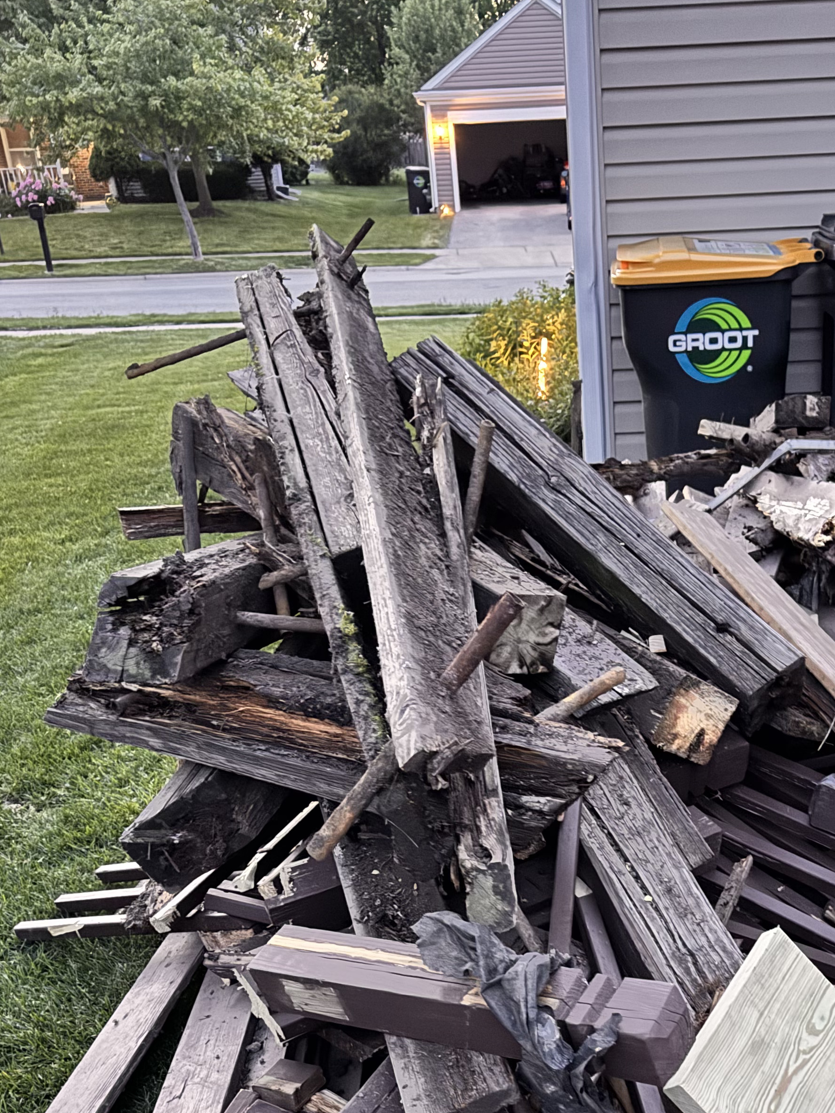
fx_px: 1319
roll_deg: +3.2
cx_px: 599
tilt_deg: -29.2
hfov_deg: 34.6
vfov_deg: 43.6
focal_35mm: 41
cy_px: 895
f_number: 1.78
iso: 1000
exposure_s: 1/15
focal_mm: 6.76
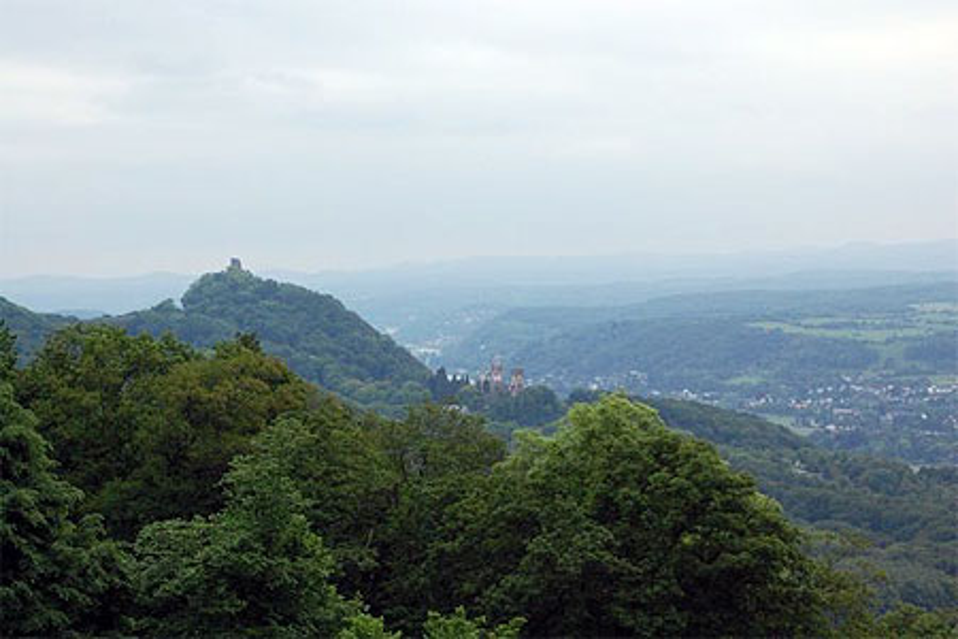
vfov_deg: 16.6
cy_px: 320
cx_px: 479
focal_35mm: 82
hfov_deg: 24.6
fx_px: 2195
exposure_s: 1/640
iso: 1600
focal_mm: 55
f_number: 13
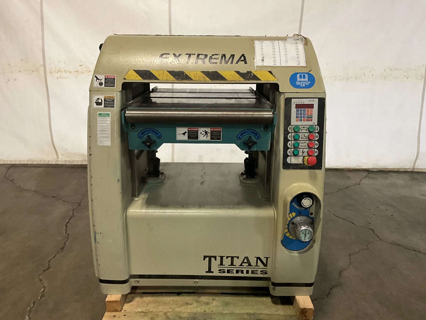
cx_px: 213
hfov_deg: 61.7
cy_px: 160
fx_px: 357
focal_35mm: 29
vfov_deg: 48.2
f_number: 1.8
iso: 200
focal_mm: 3
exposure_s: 1/60
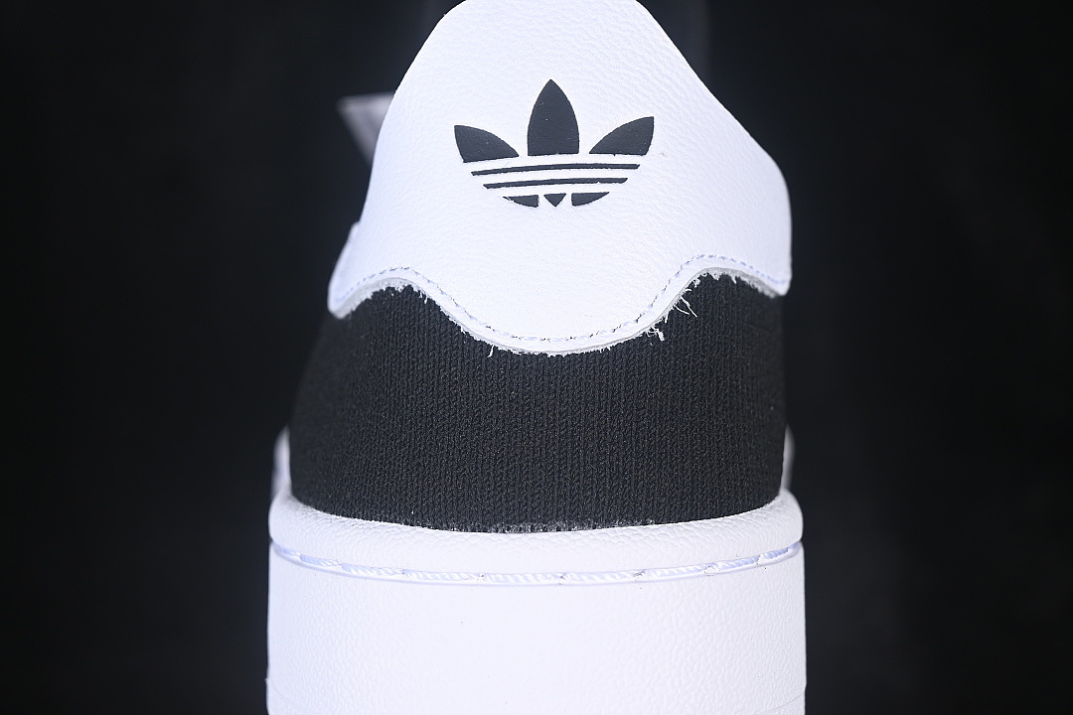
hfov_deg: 27.0
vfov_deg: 18.2
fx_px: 2235
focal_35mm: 75
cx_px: 536
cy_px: 358
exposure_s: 1/60
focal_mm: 50
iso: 160
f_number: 7.1
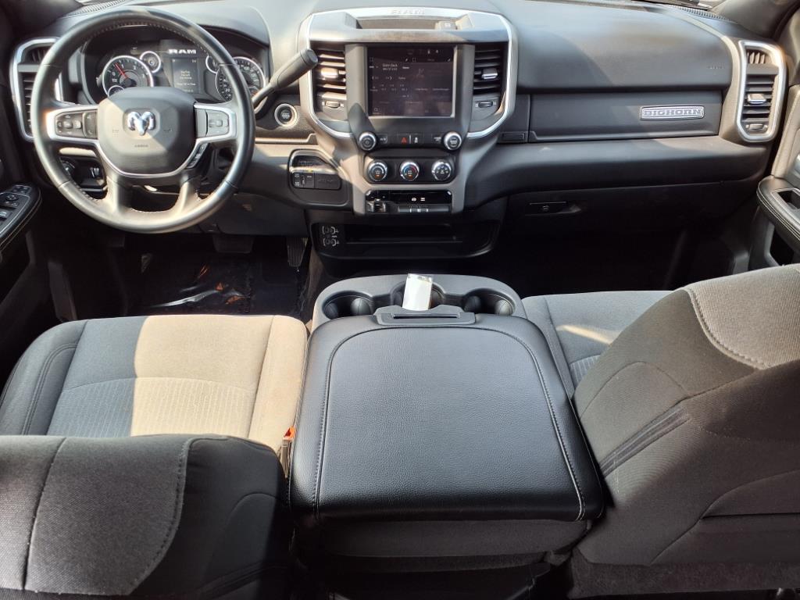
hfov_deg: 65.3
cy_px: 300
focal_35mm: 27
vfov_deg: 51.4
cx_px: 400
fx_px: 624
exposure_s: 1/141
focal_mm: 3.58
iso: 40
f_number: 1.9
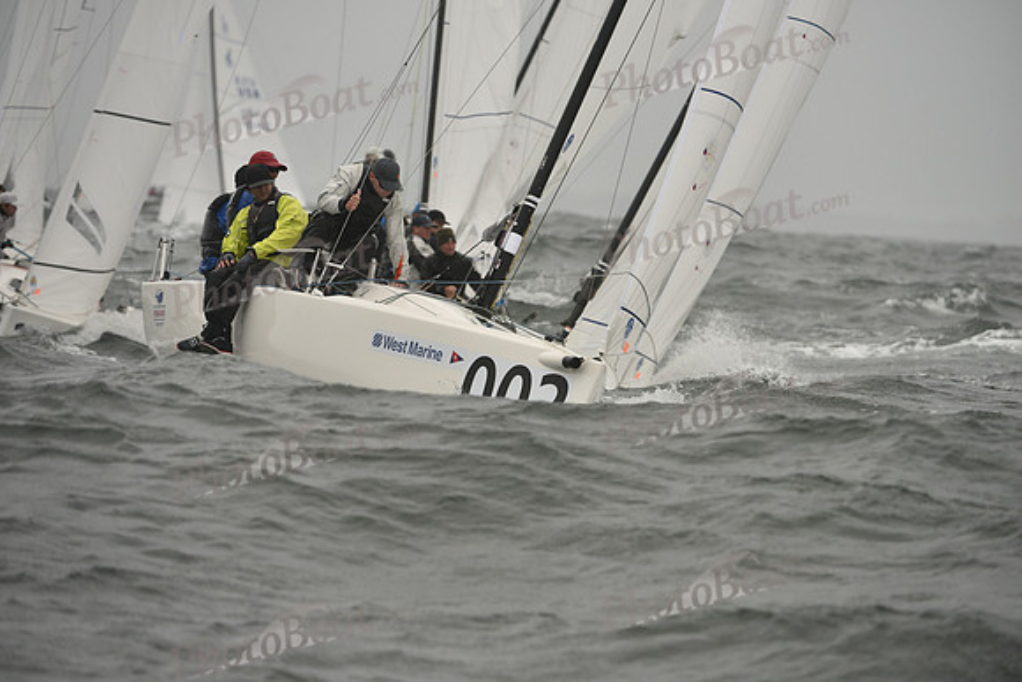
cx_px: 511
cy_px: 341
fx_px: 8518
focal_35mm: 300
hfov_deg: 6.9
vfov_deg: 4.6
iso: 400
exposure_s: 1/1000
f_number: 5.6
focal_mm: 300
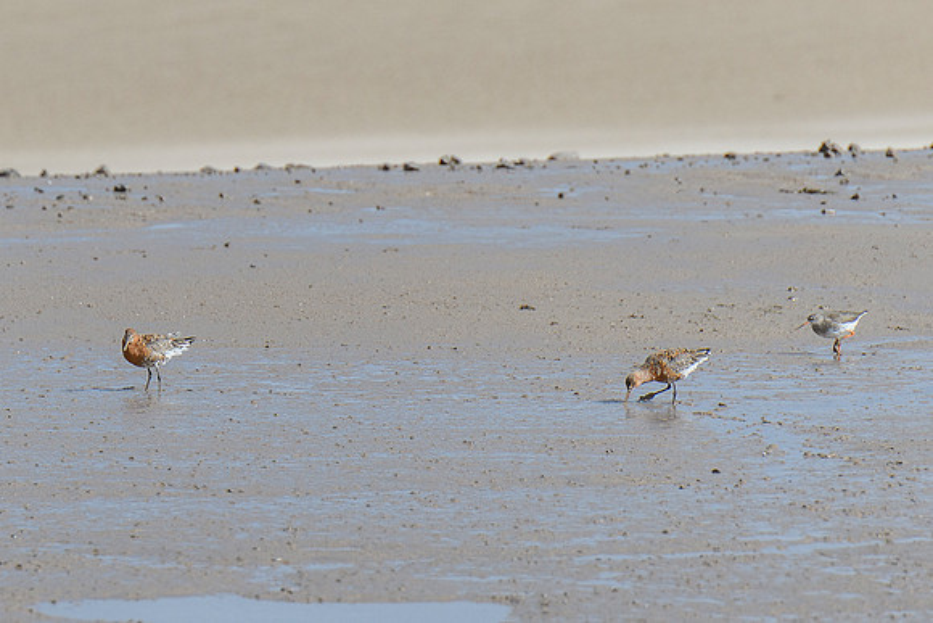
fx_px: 25293
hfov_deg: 2.1
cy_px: 359
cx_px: 239
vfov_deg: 1.4
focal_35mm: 976
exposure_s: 1/1600
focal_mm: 400
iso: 450
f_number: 6.3
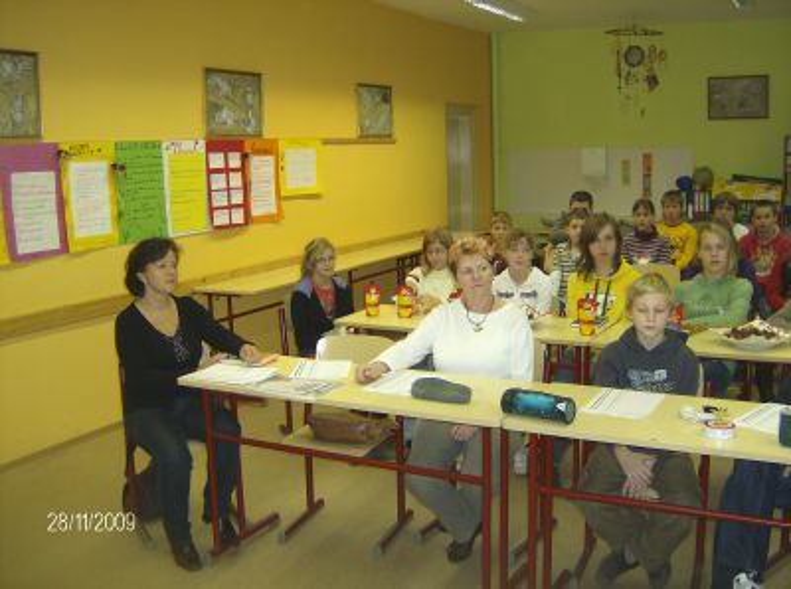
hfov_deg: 51.5
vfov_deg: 39.5
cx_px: 396
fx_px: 821
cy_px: 294
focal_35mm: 36
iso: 200
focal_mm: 6
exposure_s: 1/60
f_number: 2.8
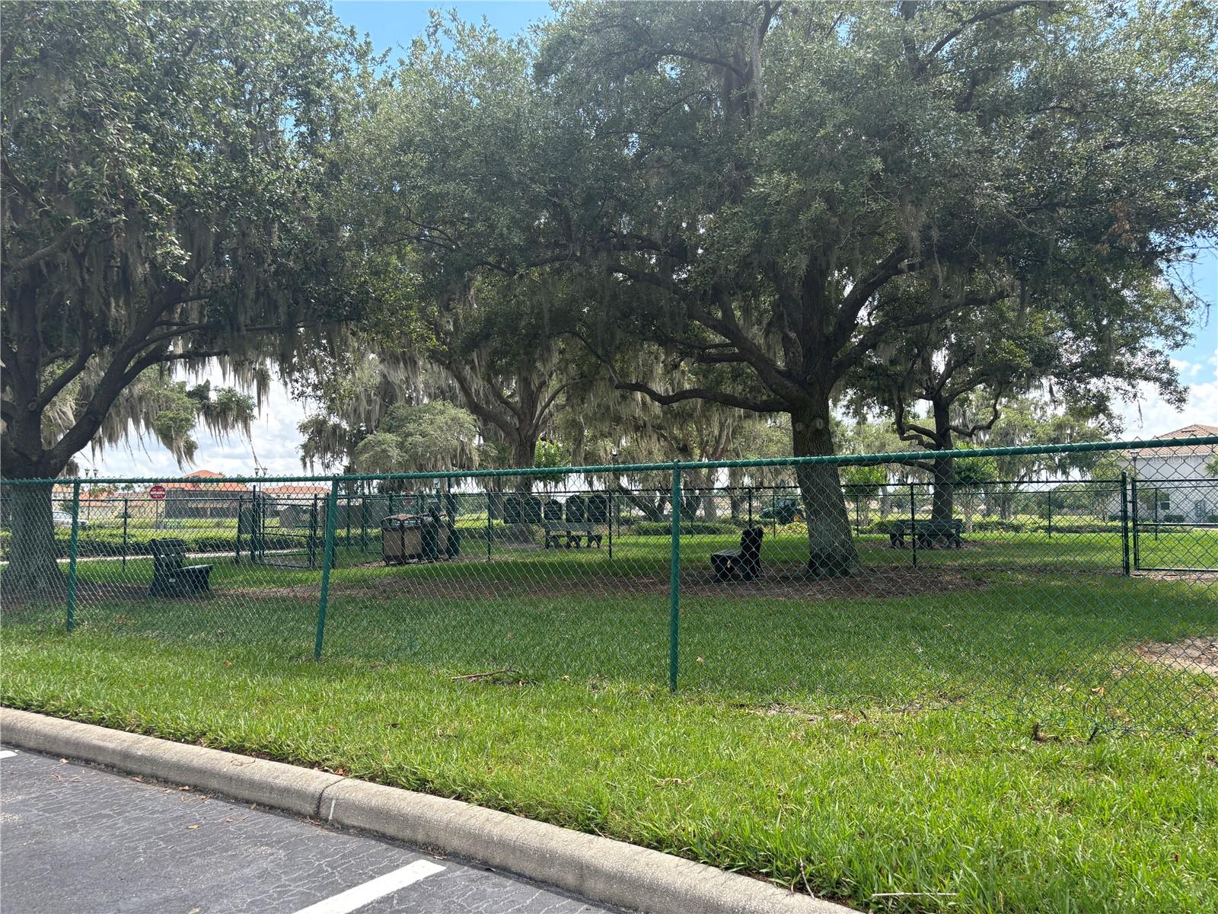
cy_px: 457
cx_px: 609
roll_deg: +0.4
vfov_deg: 53.1
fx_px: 915
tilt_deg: +3.7
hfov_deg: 67.3
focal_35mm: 26
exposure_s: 1/818
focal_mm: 5.96
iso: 50
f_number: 1.6
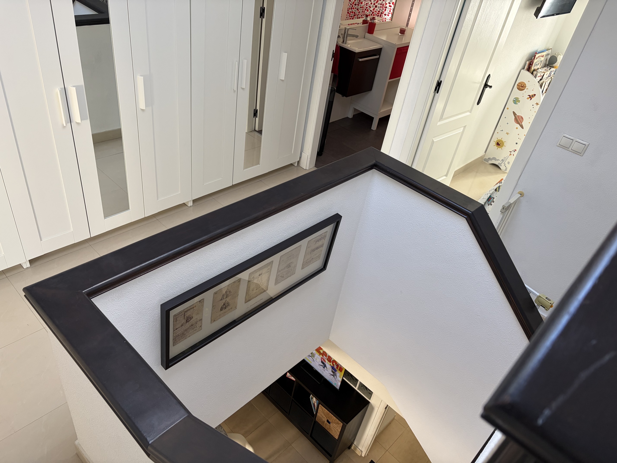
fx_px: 463
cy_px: 232
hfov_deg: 67.3
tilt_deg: -36.1
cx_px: 308
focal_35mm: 26
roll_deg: -11.0
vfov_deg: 53.1
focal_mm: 5.96
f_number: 1.6
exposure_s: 1/94
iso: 125
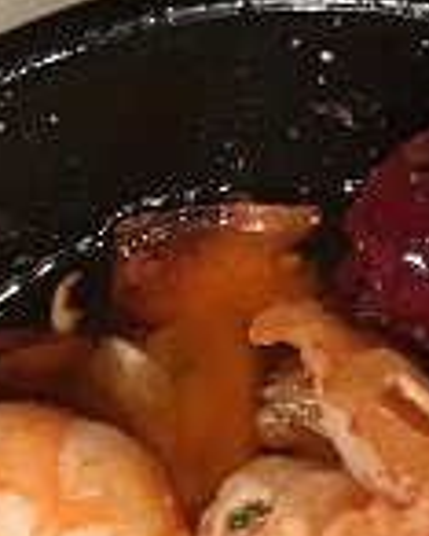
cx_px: 396
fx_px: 1839
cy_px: 793
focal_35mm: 116
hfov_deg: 13.2
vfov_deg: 15.4
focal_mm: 4.15
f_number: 2.2
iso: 200
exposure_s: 1/17
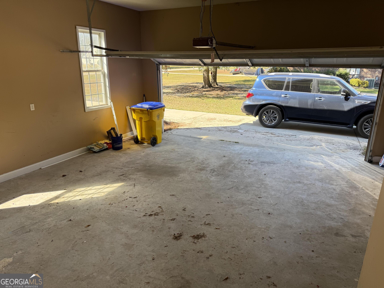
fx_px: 266
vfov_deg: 56.8
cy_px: 144
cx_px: 192
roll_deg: -0.3
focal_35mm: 24
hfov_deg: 71.6
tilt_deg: -16.8
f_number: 1.78
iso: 100
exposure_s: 1/461
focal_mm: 6.76
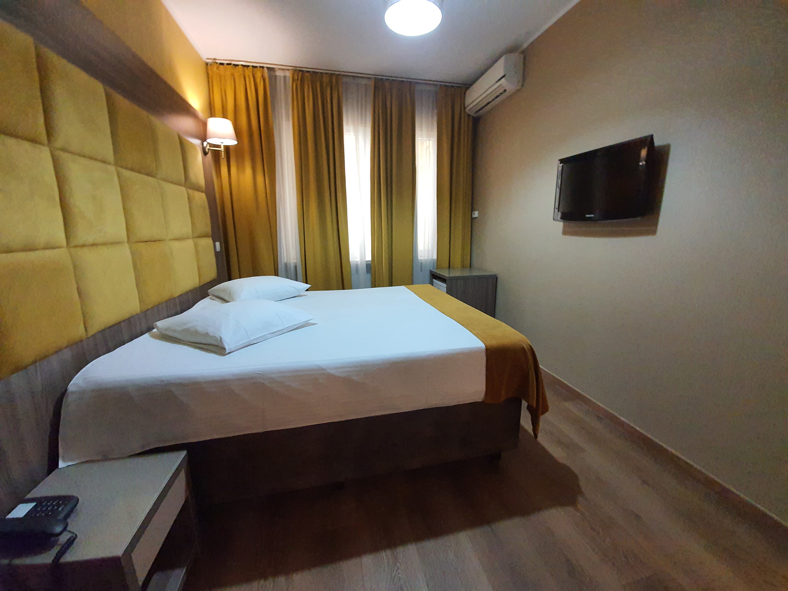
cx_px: 394
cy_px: 296
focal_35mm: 13
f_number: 2.2
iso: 500
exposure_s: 1/33
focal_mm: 1.8
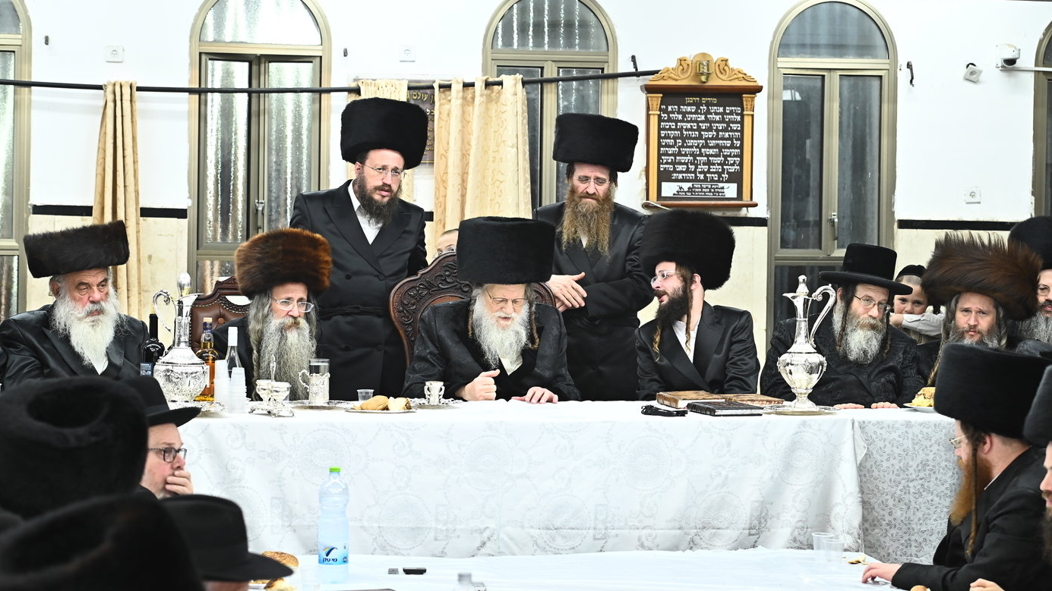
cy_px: 289
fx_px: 2510
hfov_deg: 23.7
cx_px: 530
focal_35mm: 90
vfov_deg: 13.4
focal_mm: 85
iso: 1600
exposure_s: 1/200
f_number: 5.6
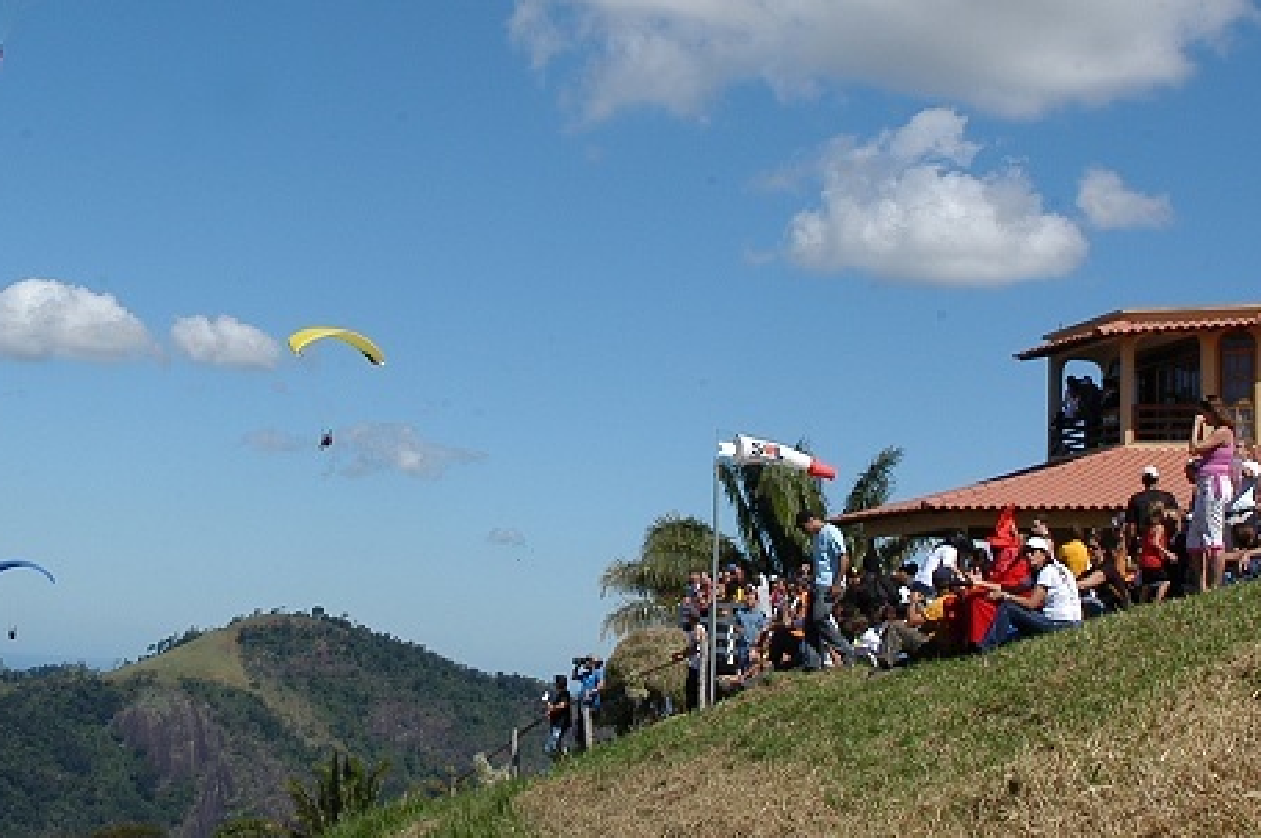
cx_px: 451
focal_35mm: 71
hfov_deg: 28.3
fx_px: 2484
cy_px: 163
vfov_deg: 19.0
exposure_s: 1/200
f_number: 13
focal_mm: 24
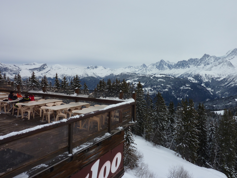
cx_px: 118
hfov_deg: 69.4
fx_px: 171
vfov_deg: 54.9
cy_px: 89
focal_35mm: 25
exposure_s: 1/640
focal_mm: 4.1
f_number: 5.6
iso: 80
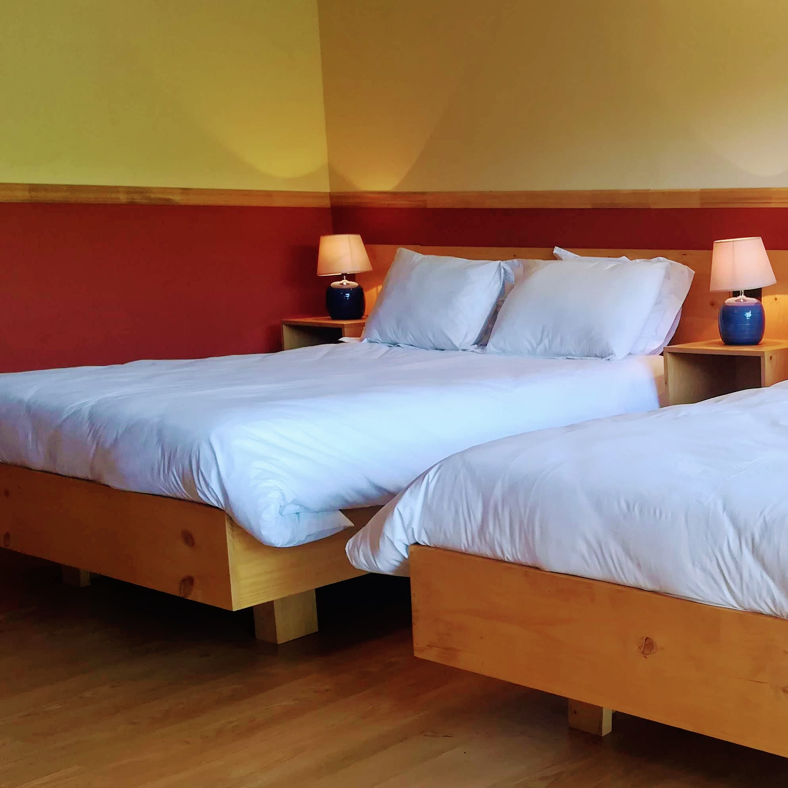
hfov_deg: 34.5
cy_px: 471
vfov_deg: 36.7
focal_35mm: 46
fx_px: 1185
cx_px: 725
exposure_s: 1/33.3
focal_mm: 3.83
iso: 80
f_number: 2.2
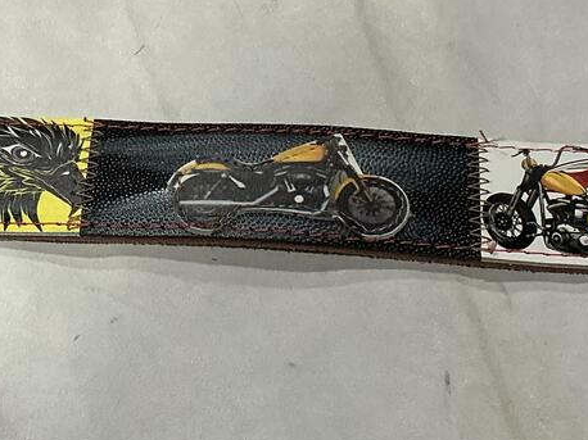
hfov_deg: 20.2
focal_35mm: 95
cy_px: 359
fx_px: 1613
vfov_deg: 15.4
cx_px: 45
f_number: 1.8
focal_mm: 3
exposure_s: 1/100
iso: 64
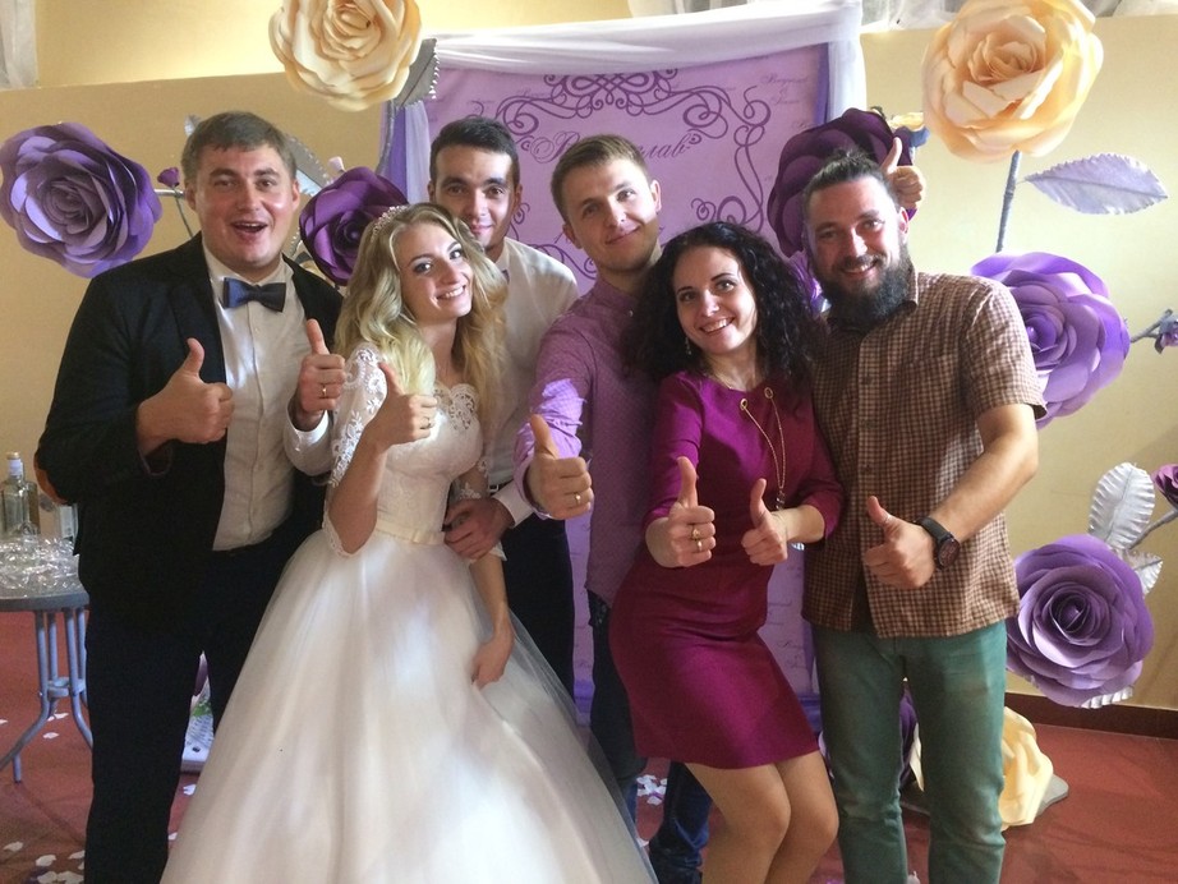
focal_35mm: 29
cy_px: 442
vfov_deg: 48.2
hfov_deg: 61.6
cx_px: 589
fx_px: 987
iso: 320
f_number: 2.2
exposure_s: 1/25
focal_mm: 4.15
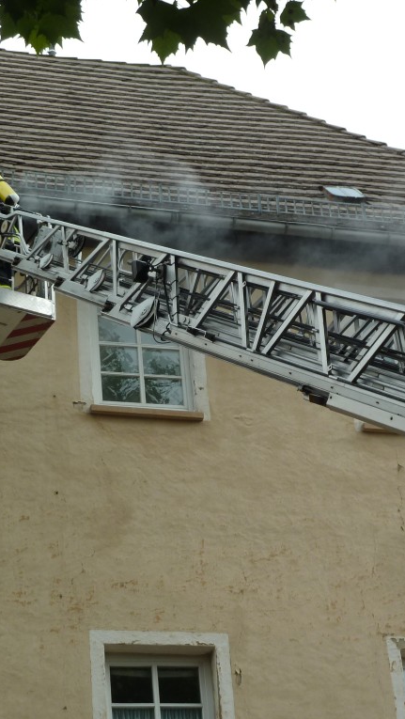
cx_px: 231
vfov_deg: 24.7
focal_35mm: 86
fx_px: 1640
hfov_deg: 14.1
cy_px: 360
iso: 80
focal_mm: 9.7
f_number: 3.9
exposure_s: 1/125
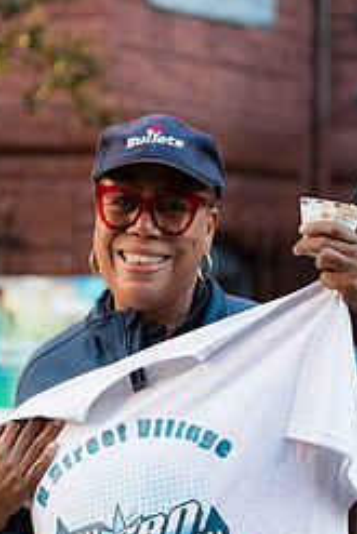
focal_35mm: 182
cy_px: 465
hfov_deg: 7.6
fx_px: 2703
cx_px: 206
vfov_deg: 11.2
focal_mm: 100
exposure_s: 1/200
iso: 250
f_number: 4
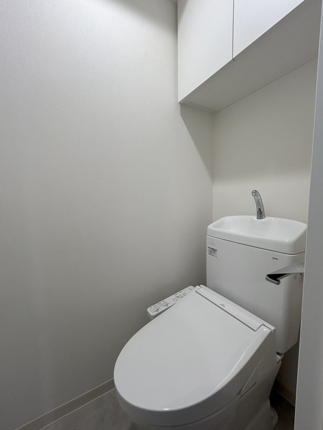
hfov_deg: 85.7
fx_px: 174
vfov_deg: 102.1
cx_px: 162
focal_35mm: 14
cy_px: 215
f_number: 2.4
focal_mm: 1.54
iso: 125
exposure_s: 1/100
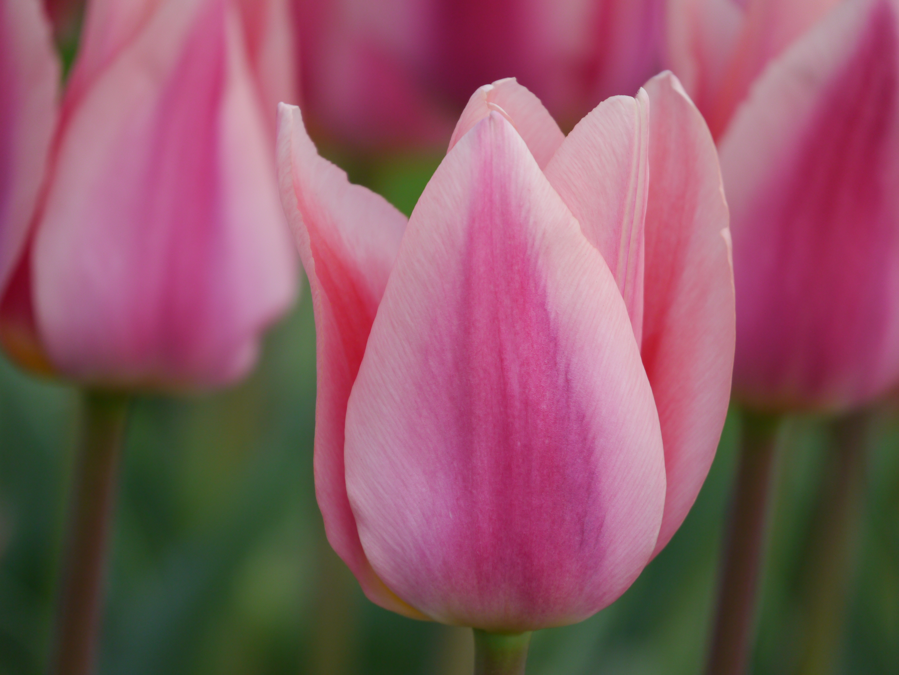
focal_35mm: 300
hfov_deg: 6.6
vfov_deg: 5.0
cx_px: 450
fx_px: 7794
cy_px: 338
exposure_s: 1/320
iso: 320
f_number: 5.6
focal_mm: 150
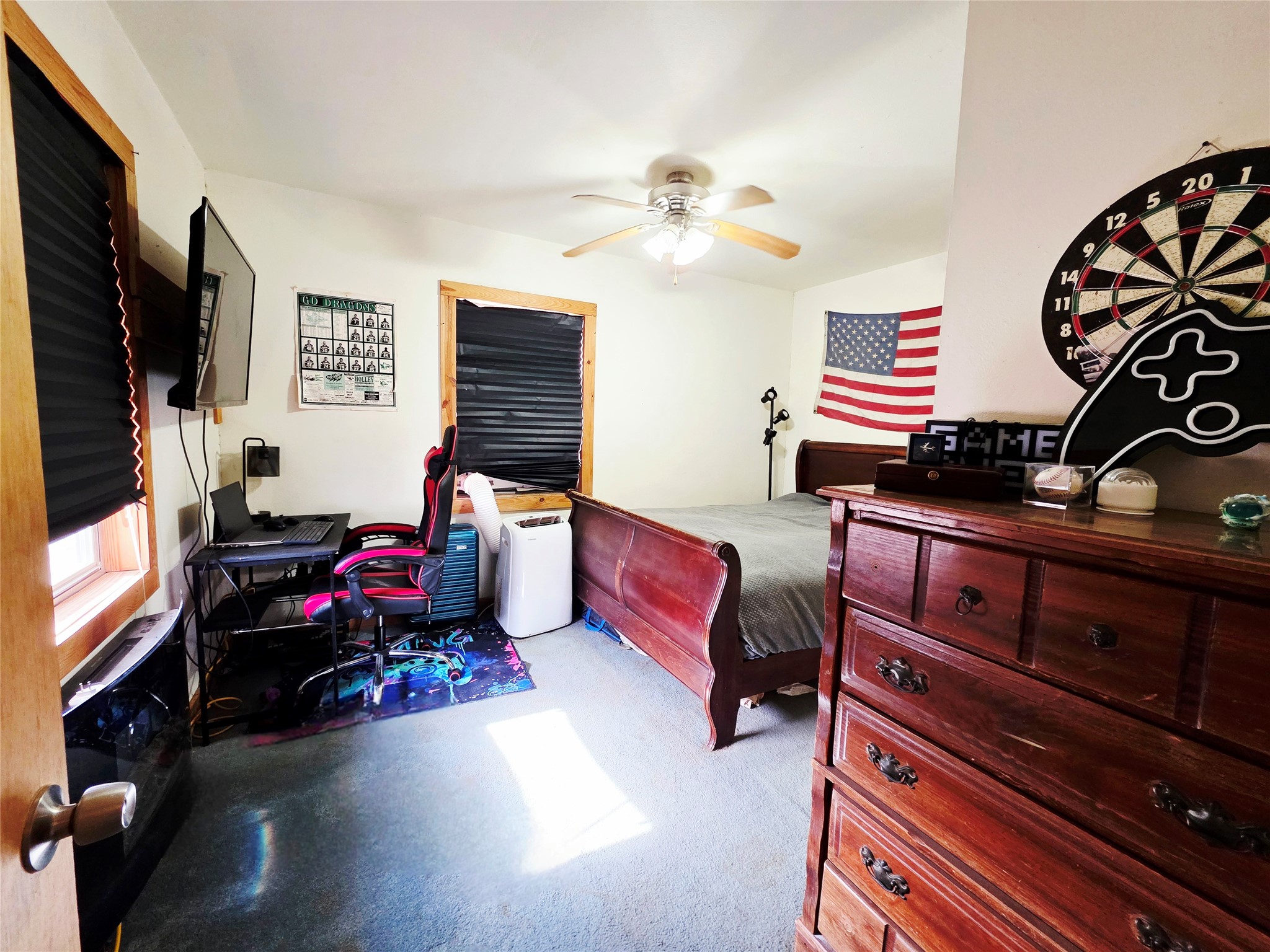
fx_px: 477
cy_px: 476
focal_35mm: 13
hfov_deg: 106.2
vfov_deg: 89.9
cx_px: 635
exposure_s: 1/60.2
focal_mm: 2.2
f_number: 1.9
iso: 200
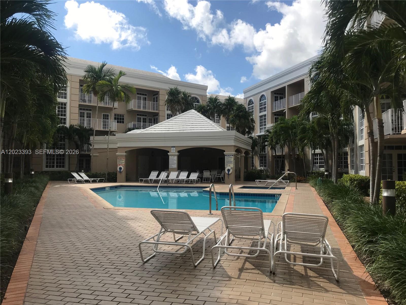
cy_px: 152
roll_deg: +0.7
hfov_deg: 63.4
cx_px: 203
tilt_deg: +2.5
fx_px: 328
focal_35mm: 28
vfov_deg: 49.7
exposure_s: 1/3195
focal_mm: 3.99
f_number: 1.8
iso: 20
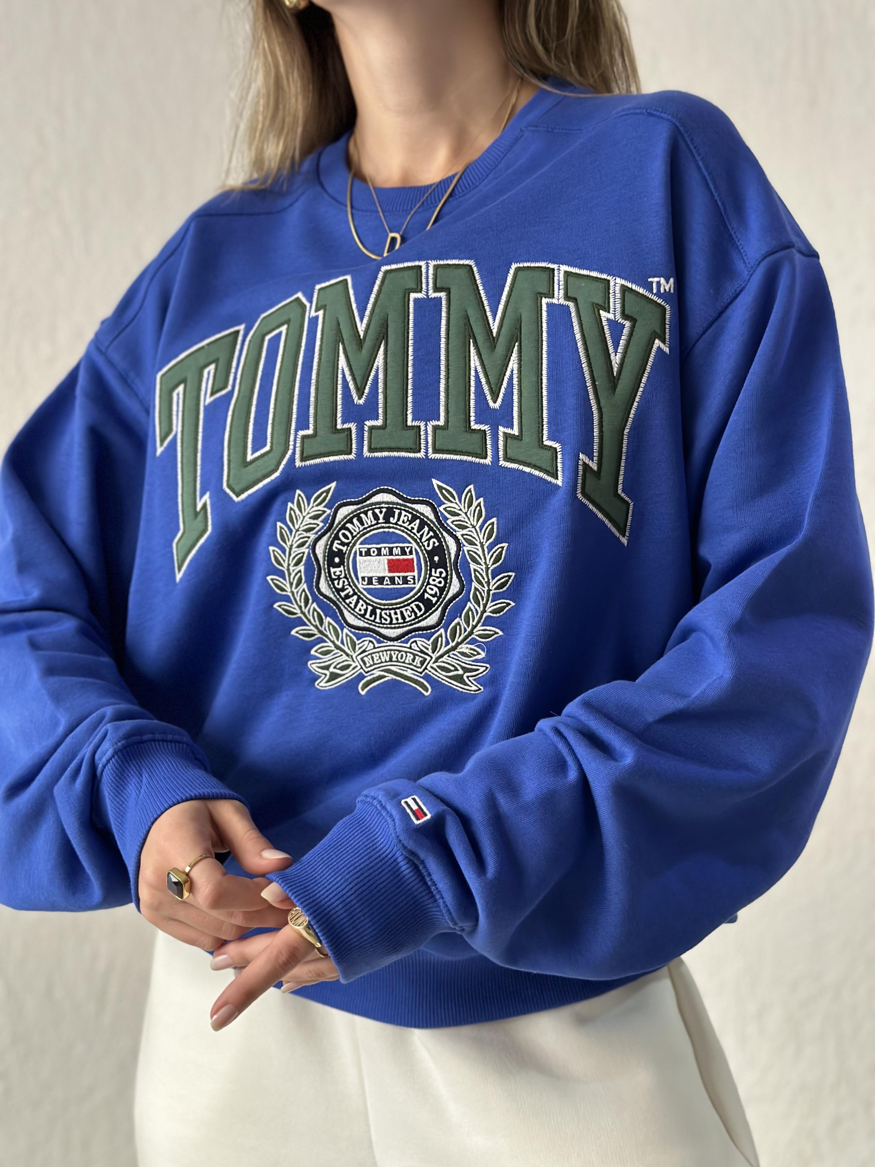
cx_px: 438
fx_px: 1618
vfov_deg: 39.7
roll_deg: -0.2
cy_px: 584
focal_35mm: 48
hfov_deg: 30.3
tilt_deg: -1.1
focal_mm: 6.86
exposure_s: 1/56
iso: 400
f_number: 1.78
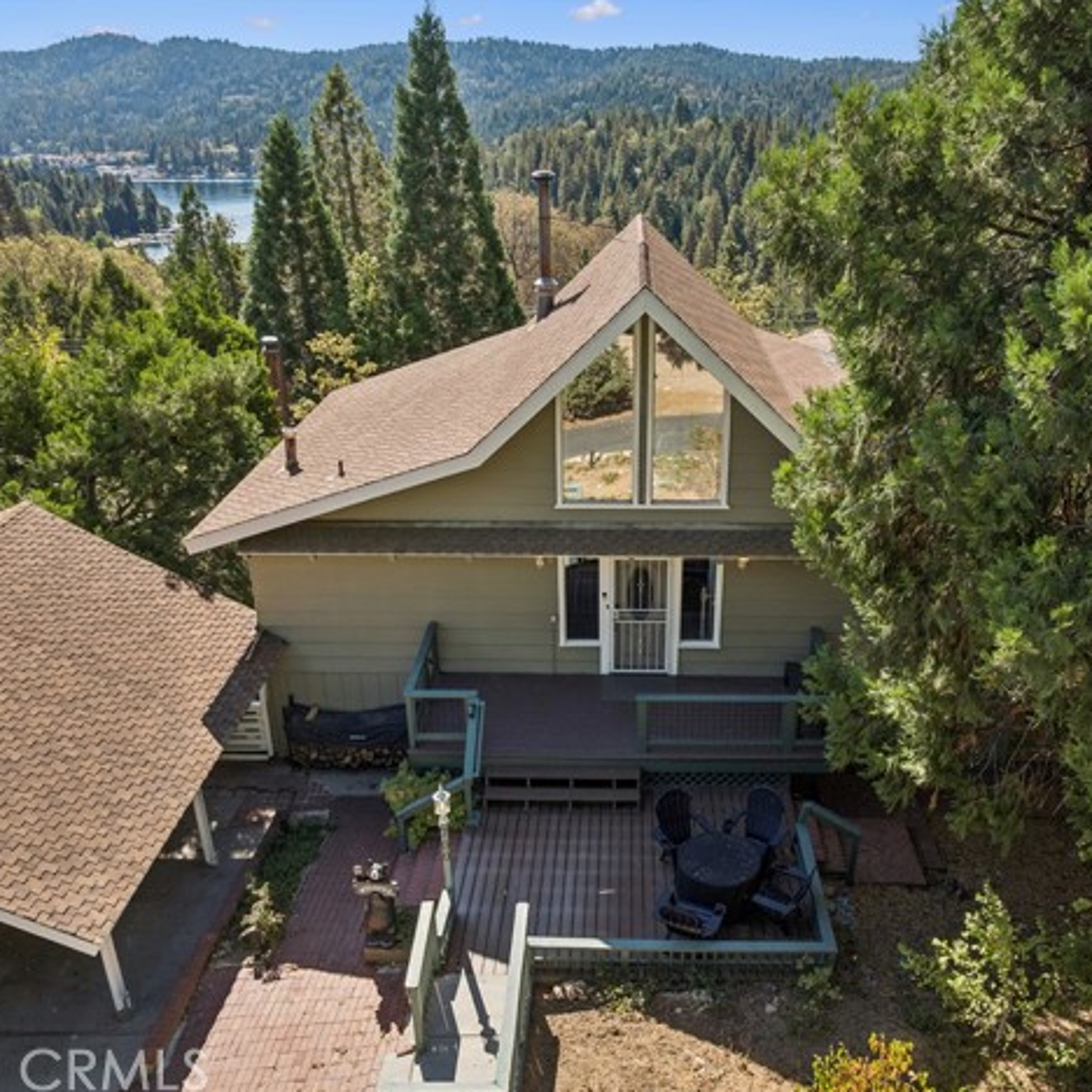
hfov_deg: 55.5
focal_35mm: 29
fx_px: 1035
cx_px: 600
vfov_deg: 55.6
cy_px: 545
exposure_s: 1/40
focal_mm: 12.3
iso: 100
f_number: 2.8
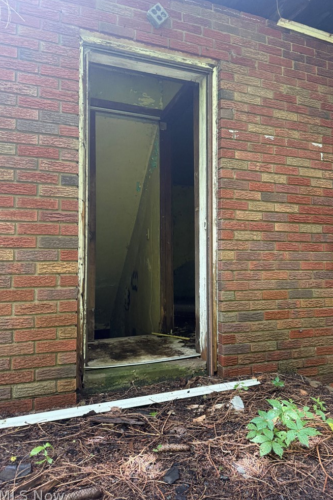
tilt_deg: +5.0
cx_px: 190
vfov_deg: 69.4
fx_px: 361
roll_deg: +0.4
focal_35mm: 26
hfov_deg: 49.4
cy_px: 247
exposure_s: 1/103
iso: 200
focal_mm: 6.76
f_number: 1.78
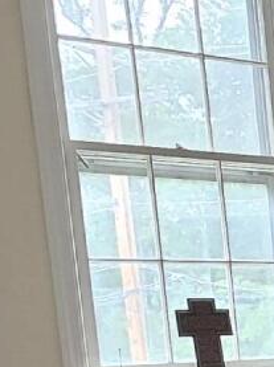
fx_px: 994
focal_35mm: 94
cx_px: 600
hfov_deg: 13.0
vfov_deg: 19.1
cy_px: 497
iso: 125
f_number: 2.2
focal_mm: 1.7
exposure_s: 1/60
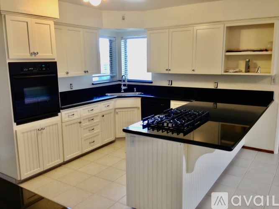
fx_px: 266
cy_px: 104
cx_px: 140
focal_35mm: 33
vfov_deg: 42.9
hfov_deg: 55.4
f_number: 2.4
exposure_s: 1/24
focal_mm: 4.13
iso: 64
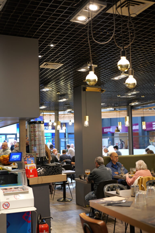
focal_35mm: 45
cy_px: 116
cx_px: 78
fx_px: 291
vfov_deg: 43.6
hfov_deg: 29.9
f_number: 2.8
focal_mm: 45
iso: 400
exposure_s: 1/60
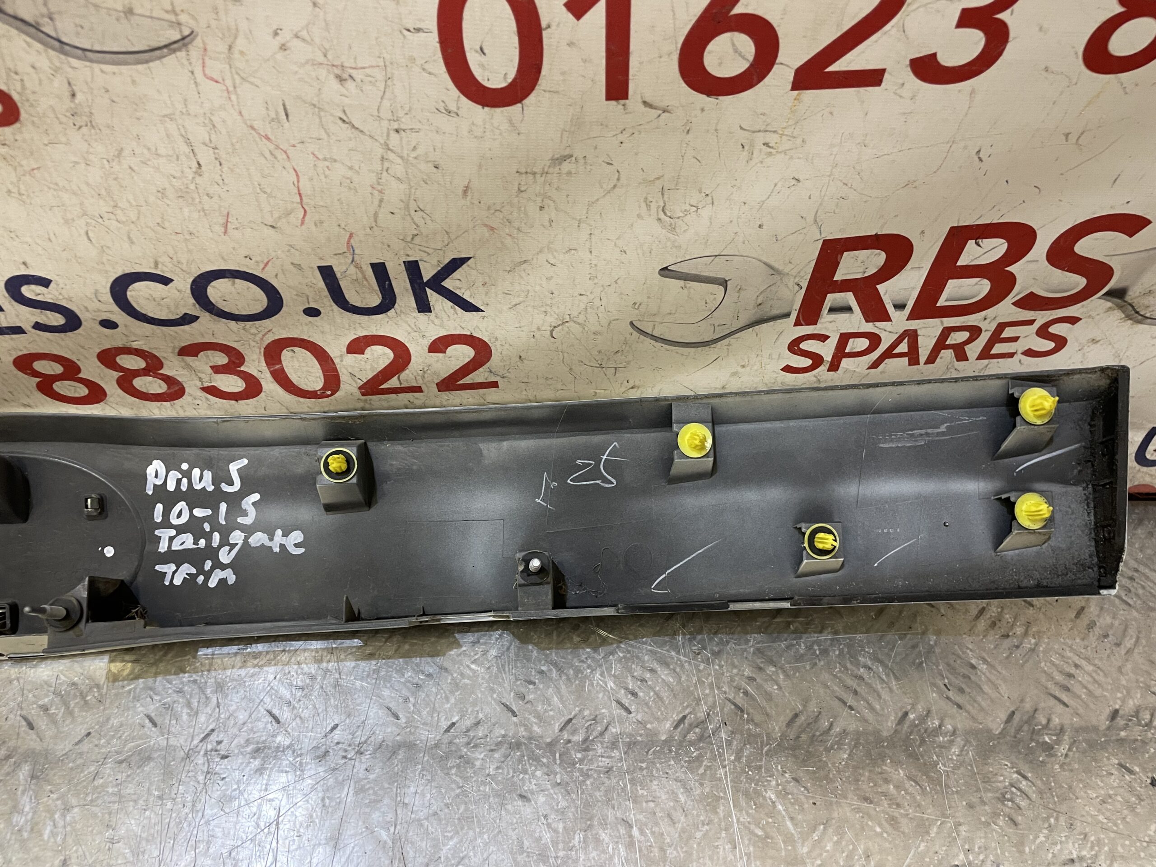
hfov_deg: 67.3
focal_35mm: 26
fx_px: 868
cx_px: 578
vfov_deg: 53.1
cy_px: 434
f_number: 1.6
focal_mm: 4.2
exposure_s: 1/50
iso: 125
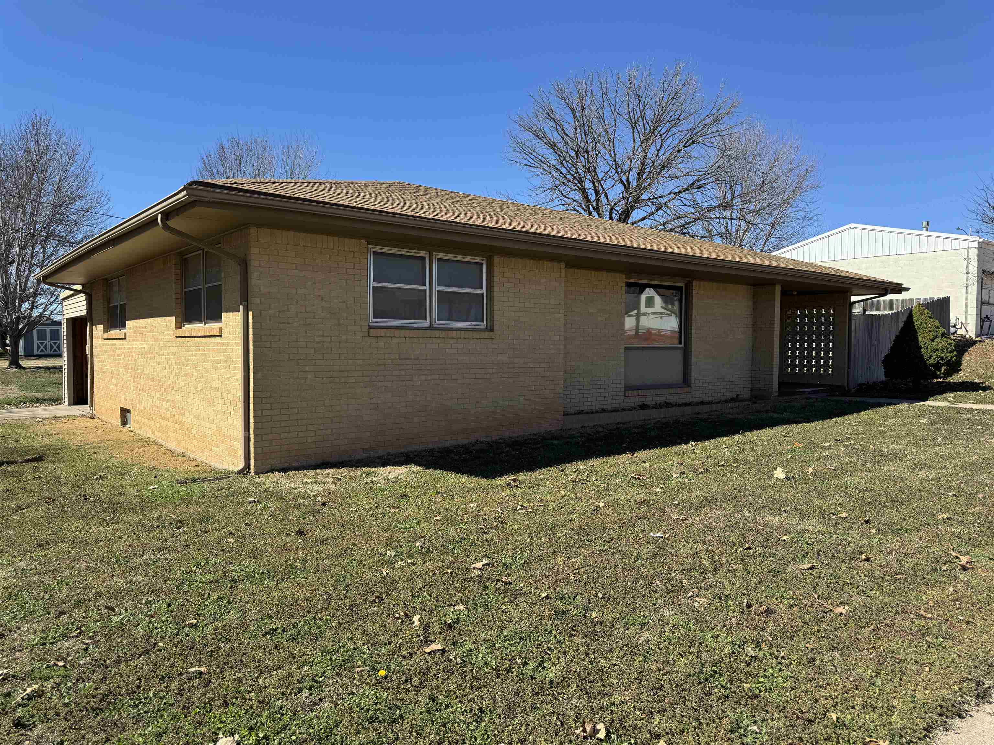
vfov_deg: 56.8
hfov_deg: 71.6
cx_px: 497
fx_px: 689
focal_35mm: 24
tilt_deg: -2.9
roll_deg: -0.5
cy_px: 372
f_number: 1.78
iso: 80
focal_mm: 6.76
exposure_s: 1/2833
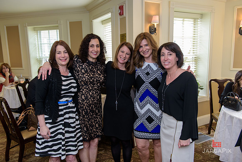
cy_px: 81
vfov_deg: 46.4
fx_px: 188
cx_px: 121
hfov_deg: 65.5
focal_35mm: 28
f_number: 3.2
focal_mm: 28
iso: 1600
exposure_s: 1/125
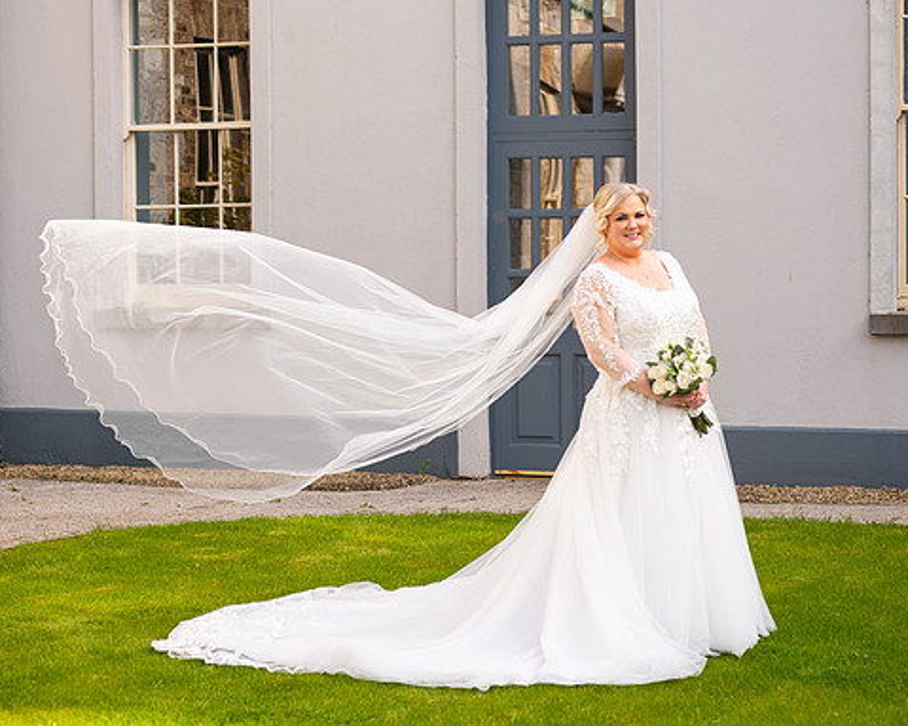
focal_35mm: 91
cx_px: 438
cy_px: 363
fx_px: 2445
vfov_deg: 16.9
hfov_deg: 21.0
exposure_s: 1/320
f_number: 3.5
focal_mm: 80
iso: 160
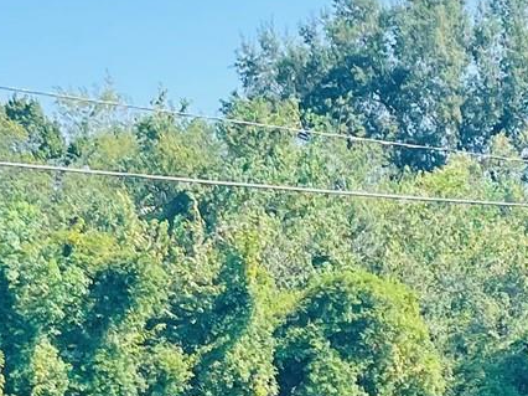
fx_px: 1906
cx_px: 465
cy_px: 761
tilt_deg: -7.5
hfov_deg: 15.6
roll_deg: +0.4
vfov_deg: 10.9
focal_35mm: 125
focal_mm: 4.2
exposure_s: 1/1770
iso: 32
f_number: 1.6
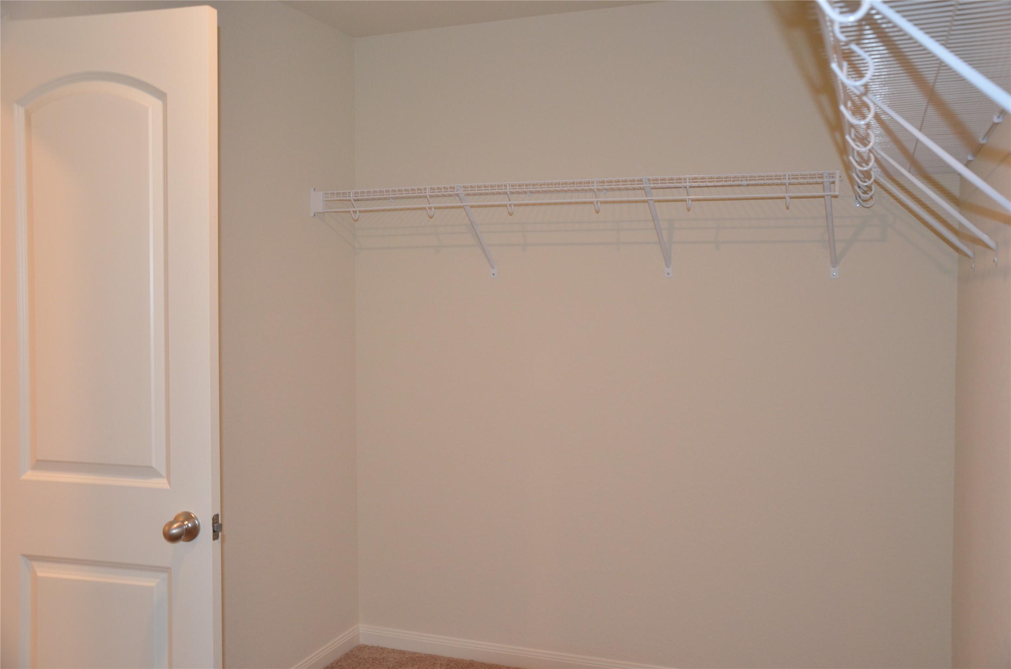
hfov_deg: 57.3
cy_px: 334
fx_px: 925
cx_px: 506
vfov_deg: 39.8
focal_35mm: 33
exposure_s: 1/60
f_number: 3.8
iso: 800
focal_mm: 22
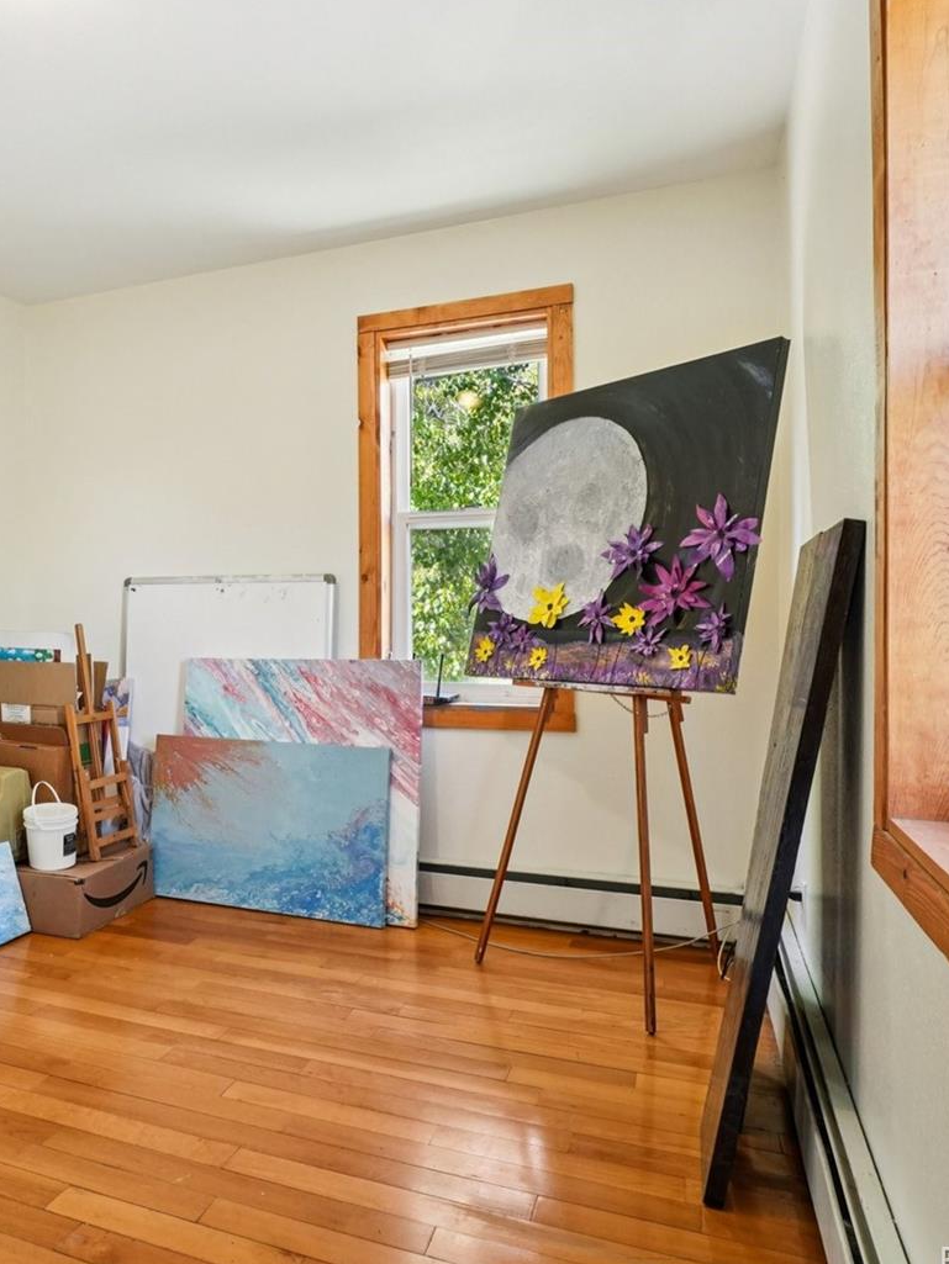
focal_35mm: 25
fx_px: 905
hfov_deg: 51.0
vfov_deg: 69.9
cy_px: 629
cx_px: 153
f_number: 8
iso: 800
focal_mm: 11
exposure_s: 1/30
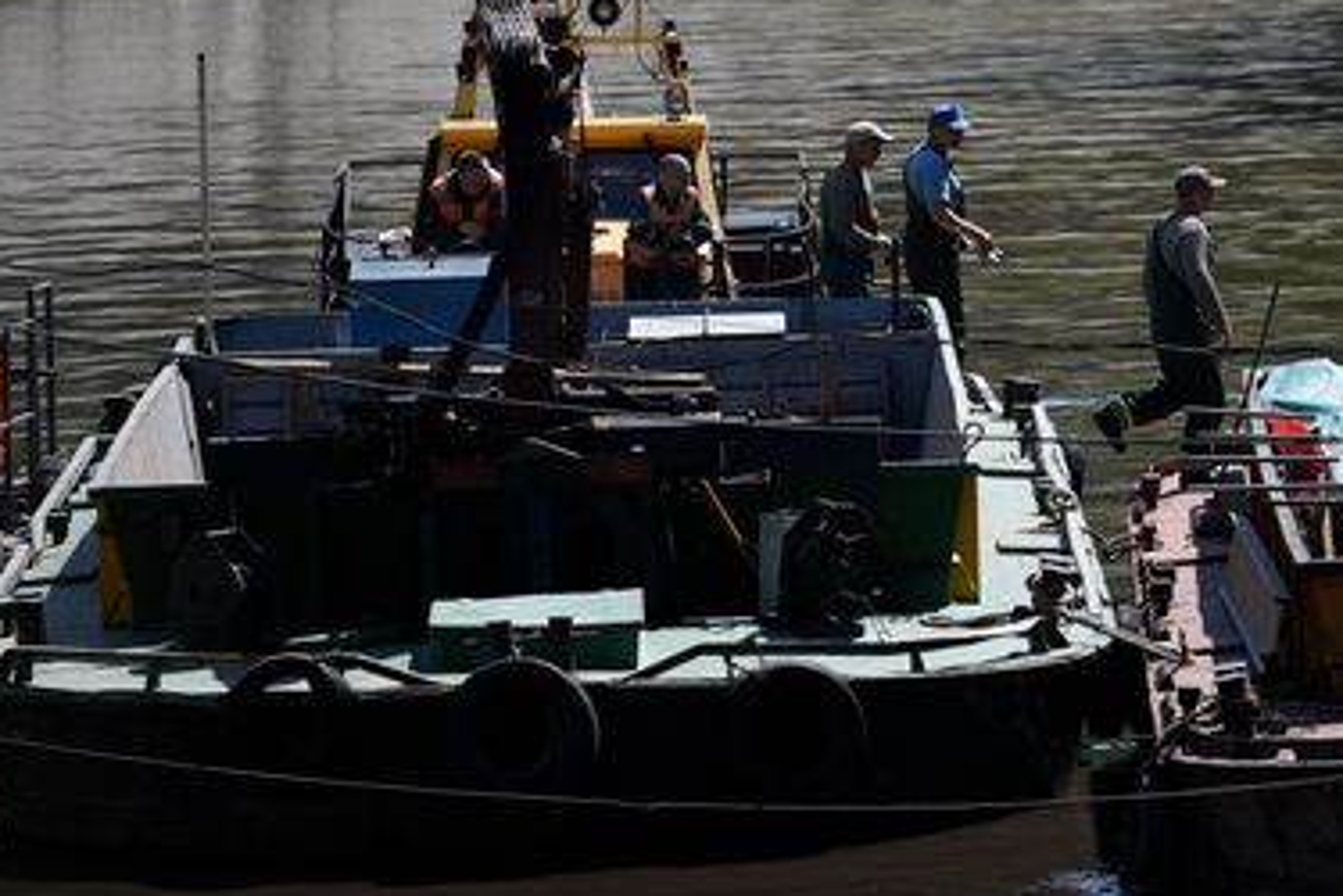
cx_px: 1157
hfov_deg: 5.5
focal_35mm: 373
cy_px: 108
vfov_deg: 3.7
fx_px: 13914
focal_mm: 200
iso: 100
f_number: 3.2
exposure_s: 1/1600
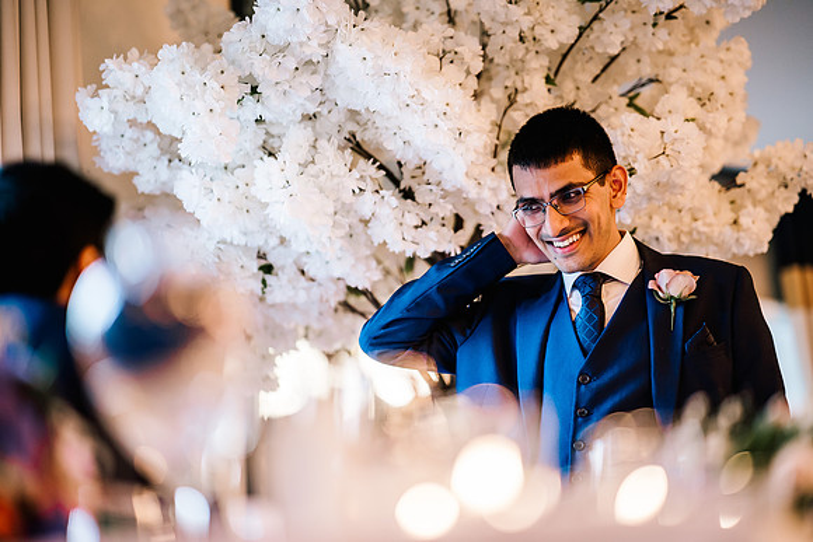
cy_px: 271
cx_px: 406
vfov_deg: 16.1
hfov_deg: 23.9
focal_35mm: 85
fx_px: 1920
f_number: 1.4
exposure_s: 1/250
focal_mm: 85
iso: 800
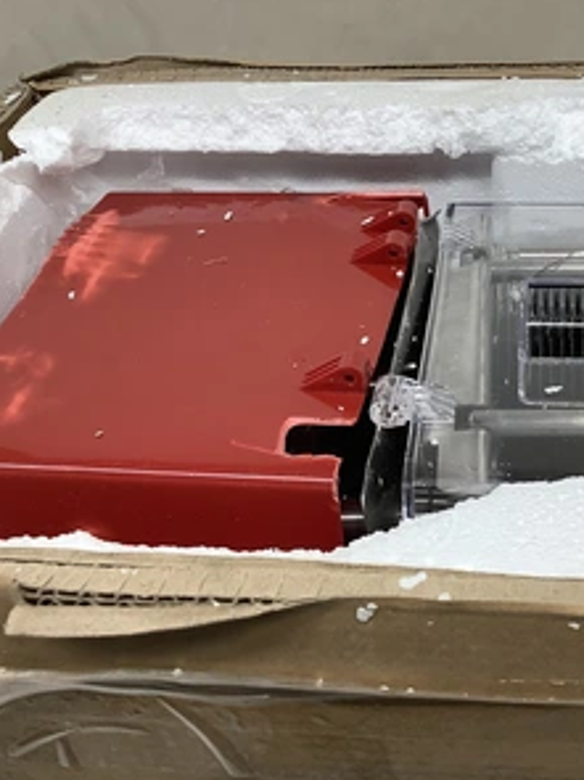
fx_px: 945
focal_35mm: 42
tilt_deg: -39.1
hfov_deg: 33.4
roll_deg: +4.6
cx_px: 460
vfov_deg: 44.8
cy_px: 389
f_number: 2.4
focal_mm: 3.3
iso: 50
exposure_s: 1/120
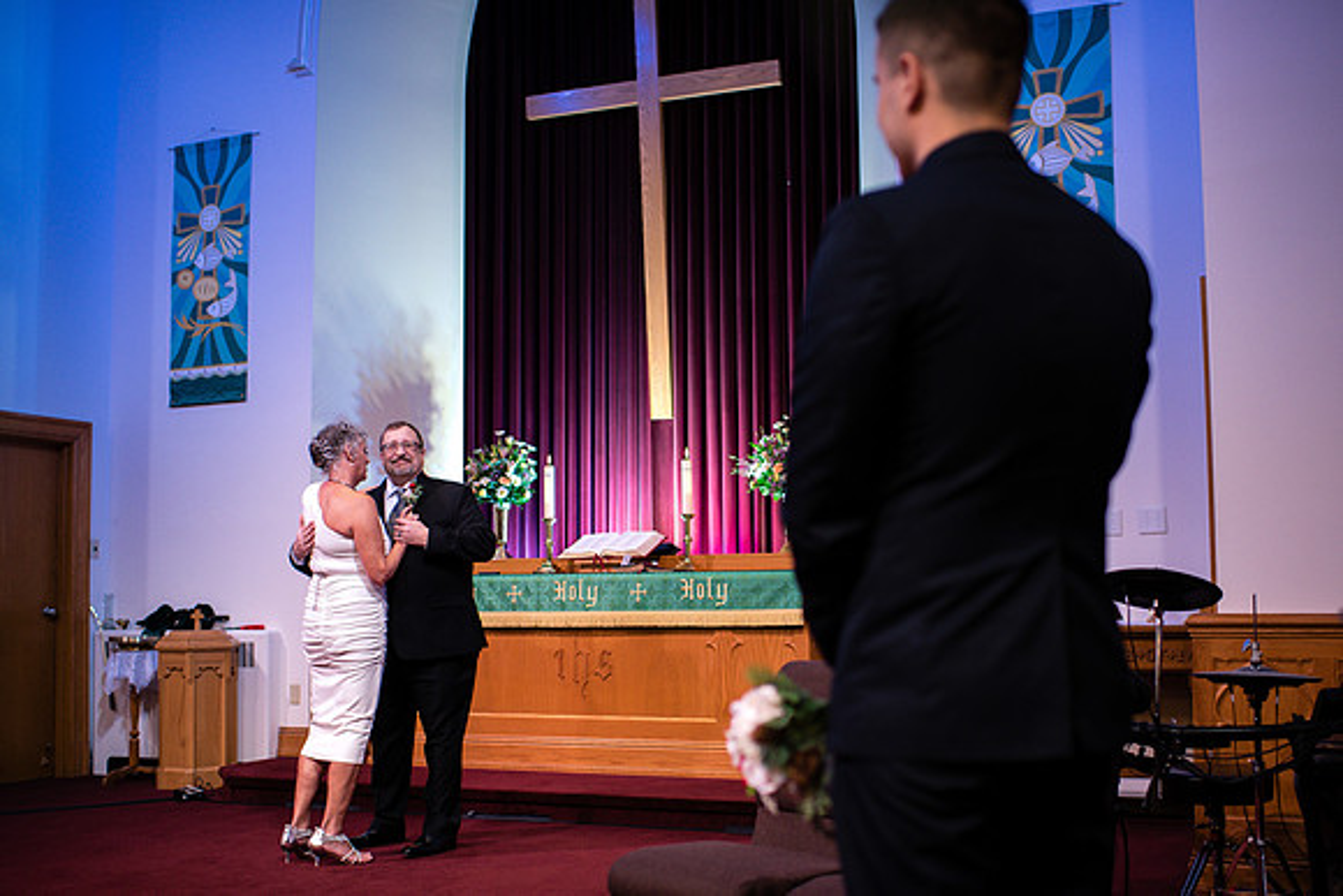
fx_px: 1442
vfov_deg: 34.5
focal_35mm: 39
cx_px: 733
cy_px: 480
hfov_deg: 49.9
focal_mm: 35
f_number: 2
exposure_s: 1/320
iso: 1000
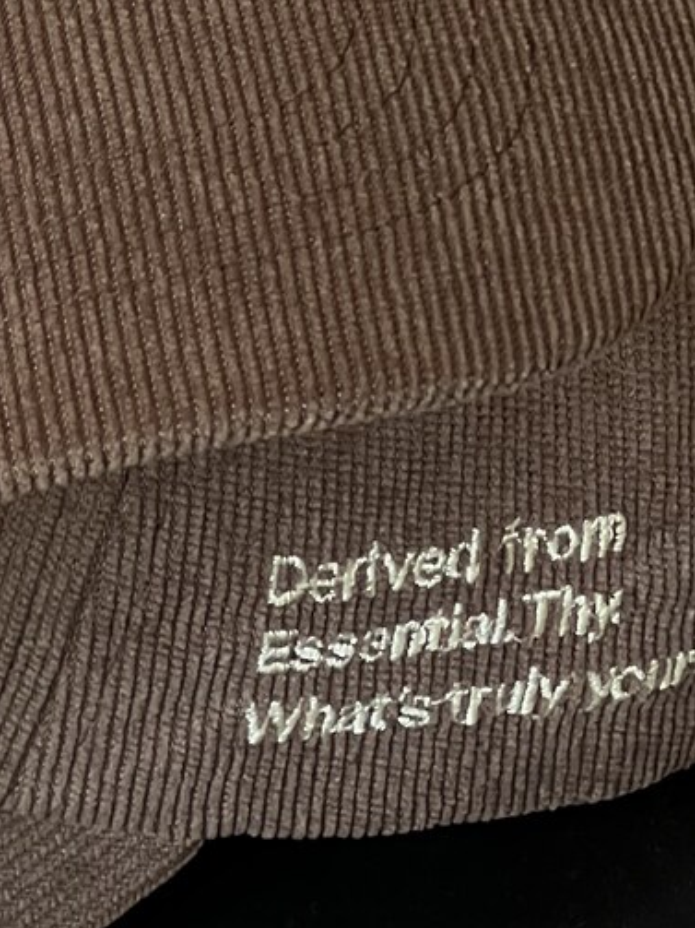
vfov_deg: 8.1
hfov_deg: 6.0
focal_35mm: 245
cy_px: 42
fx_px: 6561
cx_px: -240
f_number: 2.8
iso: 640
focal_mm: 9
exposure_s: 1/60
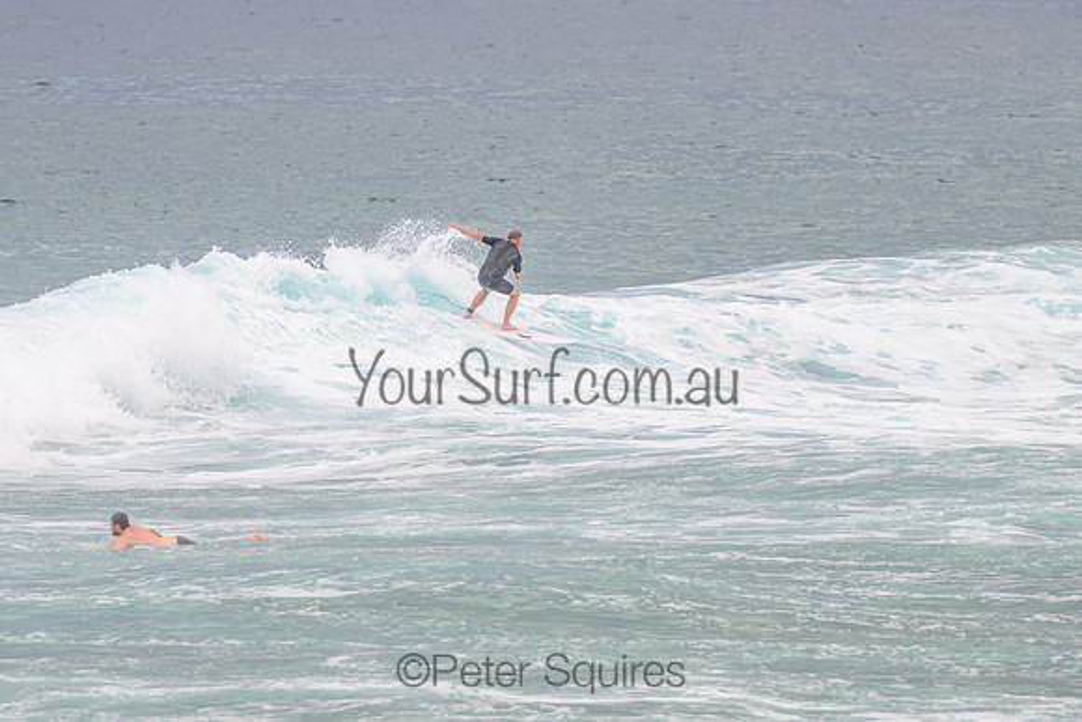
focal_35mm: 550
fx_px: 16544
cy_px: 285
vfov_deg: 2.5
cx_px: 489
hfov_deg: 3.7
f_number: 5.6
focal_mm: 400
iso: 180
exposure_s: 1/2000
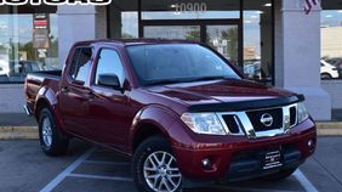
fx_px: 505
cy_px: 91
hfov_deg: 37.4
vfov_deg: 21.5
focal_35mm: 56
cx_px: 192
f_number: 10
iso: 400
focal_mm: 25
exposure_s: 1/200
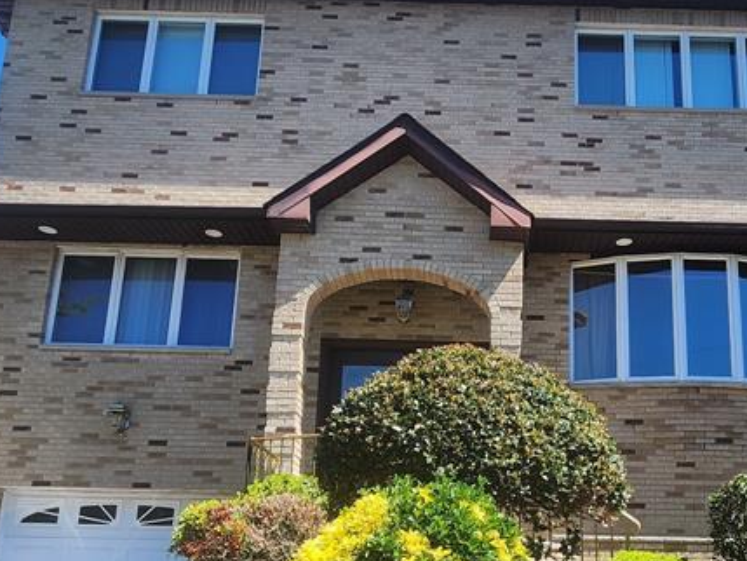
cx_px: 477
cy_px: 429
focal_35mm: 31
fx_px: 669
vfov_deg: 43.8
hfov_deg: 57.5
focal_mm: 2.2
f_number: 2.2
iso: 50
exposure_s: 1/914
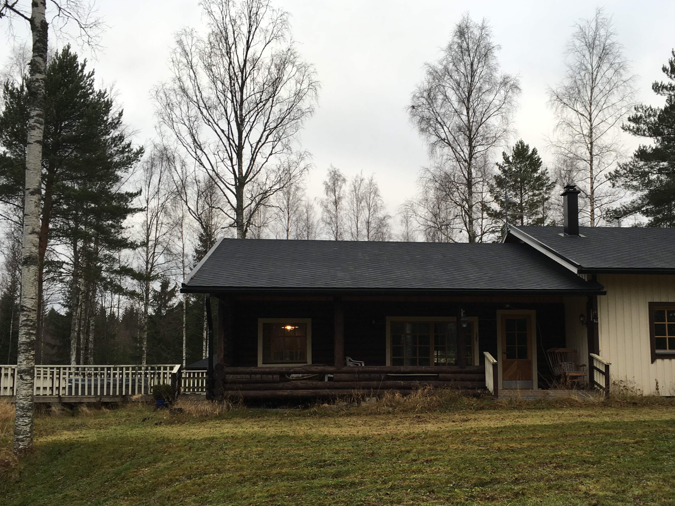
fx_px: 721
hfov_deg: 49.8
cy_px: 311
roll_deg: -0.2
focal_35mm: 37
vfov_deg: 38.5
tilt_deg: +7.0
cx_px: 411
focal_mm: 4.15
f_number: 2.2
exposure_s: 1/134
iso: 25
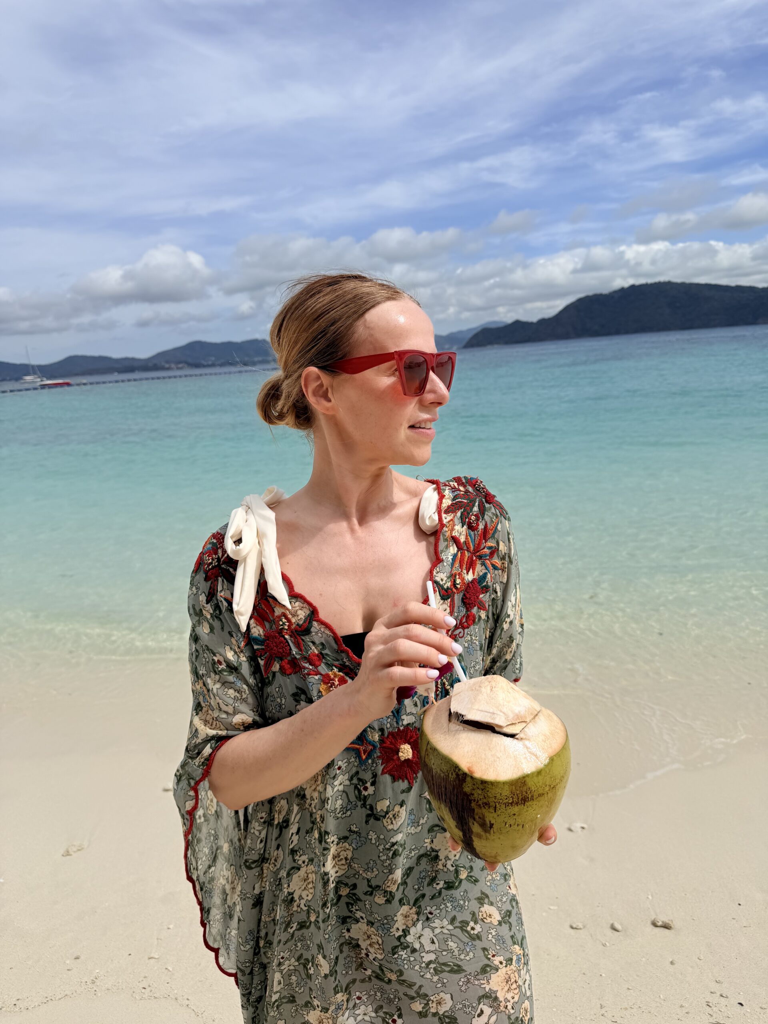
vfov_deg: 71.6
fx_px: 710
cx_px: 384
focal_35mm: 24
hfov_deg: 56.8
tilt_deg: -12.0
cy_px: 512
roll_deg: +5.1
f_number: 1.78
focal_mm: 6.76
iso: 80
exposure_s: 1/8130
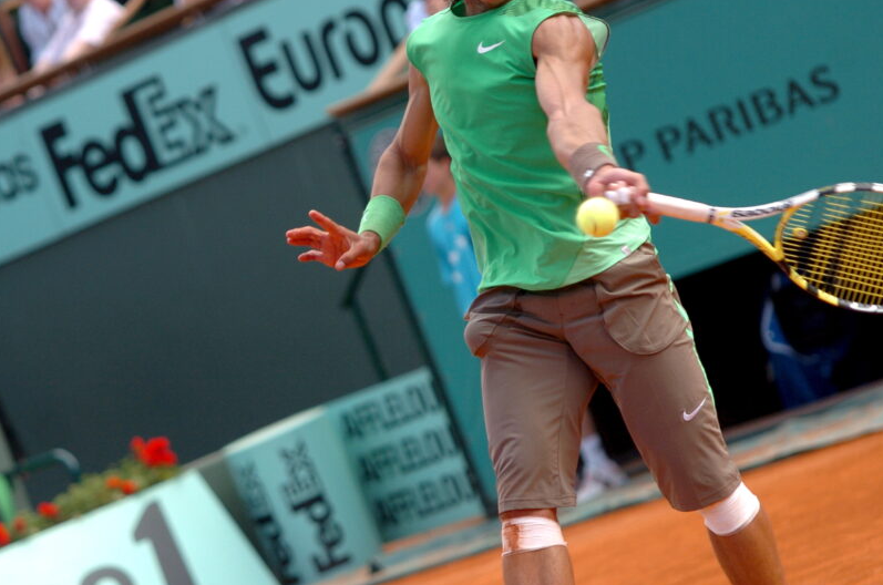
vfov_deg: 5.8
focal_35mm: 235
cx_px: 329
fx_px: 5752
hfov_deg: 8.8
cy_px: 258
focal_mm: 122
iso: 200
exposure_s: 1/1000
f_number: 2.8
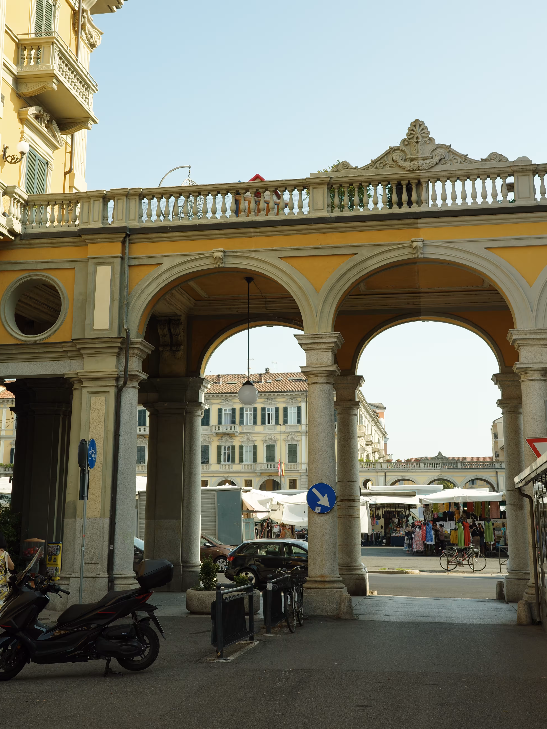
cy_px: 320
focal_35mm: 44
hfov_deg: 32.9
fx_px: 927
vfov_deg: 42.9
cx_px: 276
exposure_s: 1/400
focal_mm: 26
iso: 200
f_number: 5
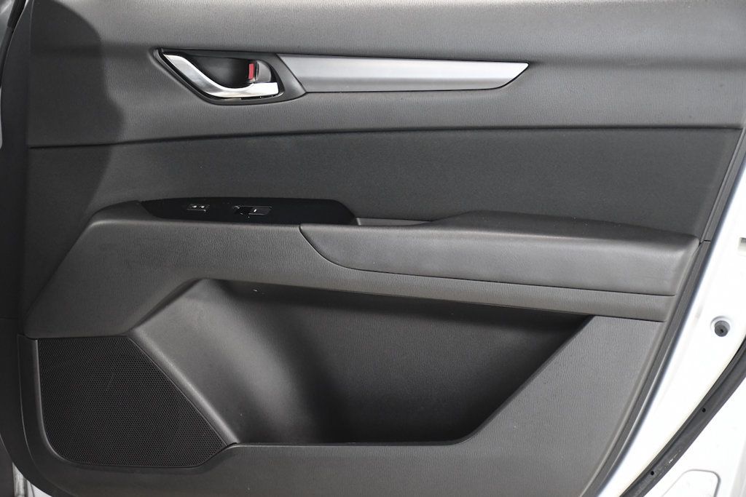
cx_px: 373
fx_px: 1492
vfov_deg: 18.9
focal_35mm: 72
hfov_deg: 28.1
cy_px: 248
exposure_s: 1/125
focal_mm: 48
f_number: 4.5
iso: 2500
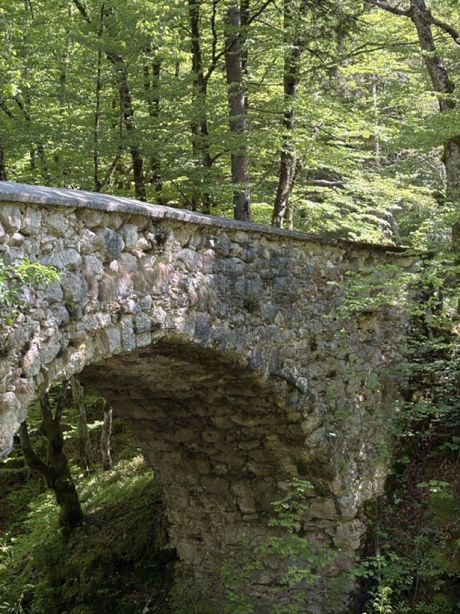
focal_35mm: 68
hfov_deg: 21.6
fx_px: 1205
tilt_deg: +2.1
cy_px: 288
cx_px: 207
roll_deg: +3.1
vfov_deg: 28.6
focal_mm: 5.96
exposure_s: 1/140
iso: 40
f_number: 1.6
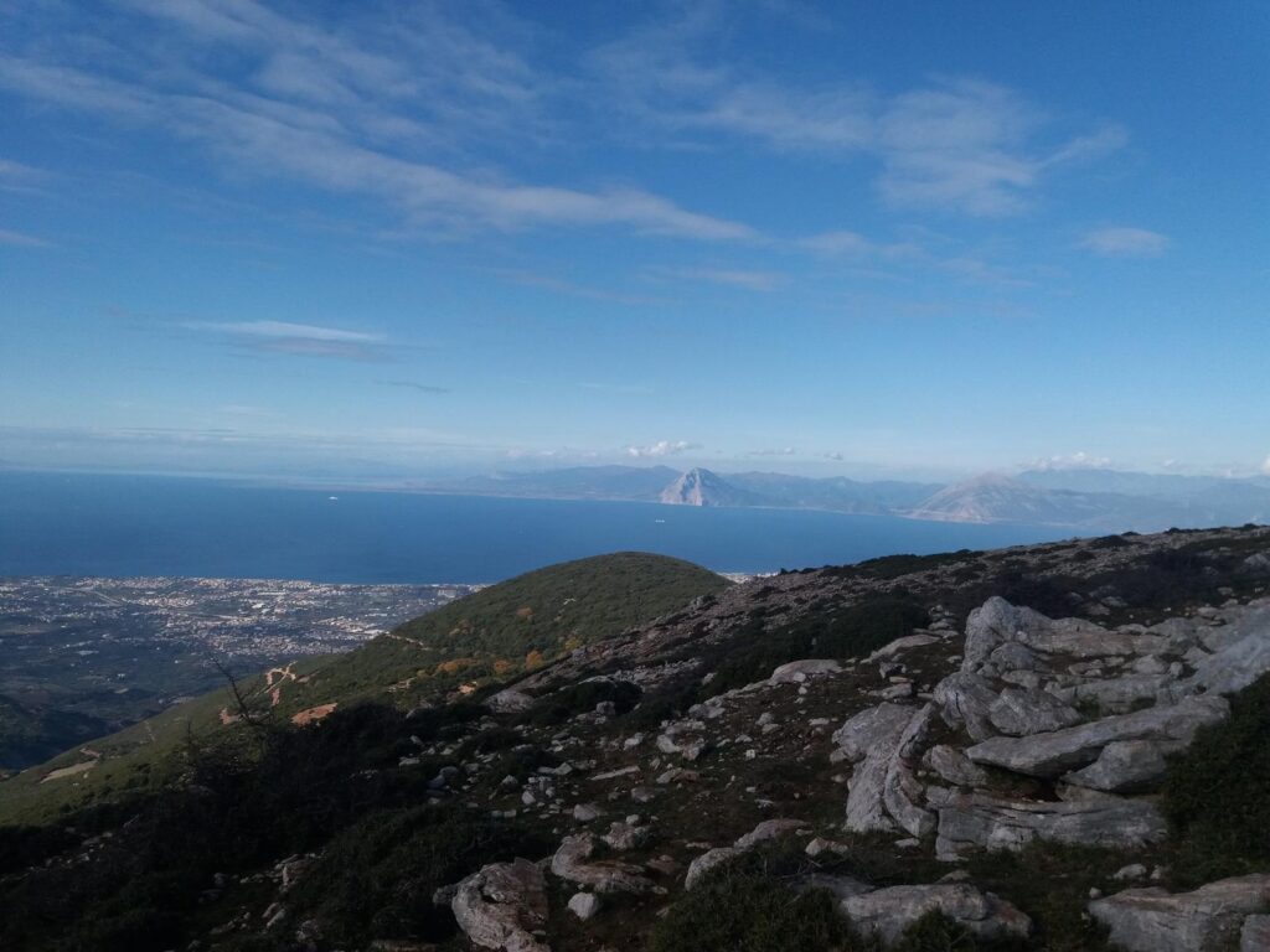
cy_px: 476
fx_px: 1027
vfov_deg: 49.7
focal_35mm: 28
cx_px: 635
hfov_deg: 63.4
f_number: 1.9
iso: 64
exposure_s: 1/2342
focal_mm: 3.7
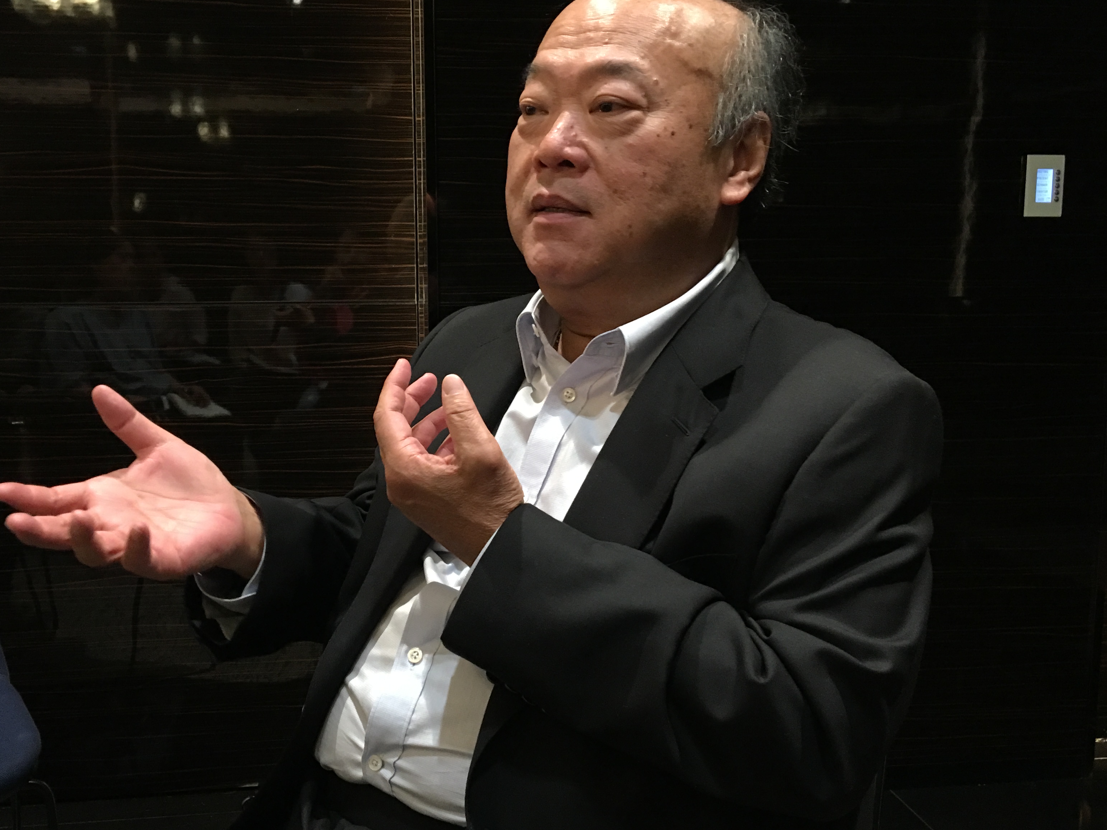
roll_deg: +0.0
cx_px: 506
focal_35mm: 38
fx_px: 1215
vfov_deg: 37.7
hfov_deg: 48.9
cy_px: 446
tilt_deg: -7.5
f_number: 2.2
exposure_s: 1/17
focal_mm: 4.15
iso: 100
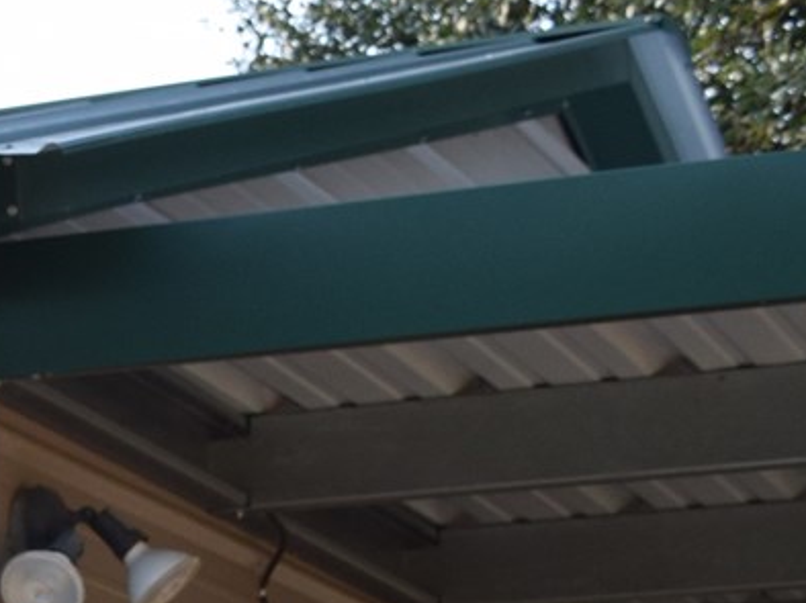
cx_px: -1244
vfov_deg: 7.4
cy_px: 1257
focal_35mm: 191
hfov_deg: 9.1
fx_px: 4445
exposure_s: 1/250
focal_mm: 24
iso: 400
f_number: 8
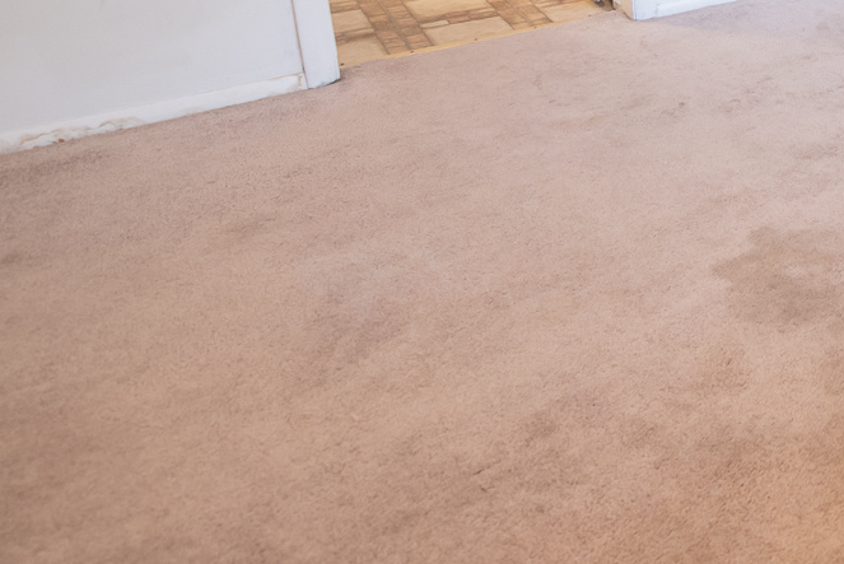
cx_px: 1057
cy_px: -83
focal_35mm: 38
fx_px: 891
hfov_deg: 36.4
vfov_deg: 30.7
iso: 1000
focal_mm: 14
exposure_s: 1/50
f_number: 3.5
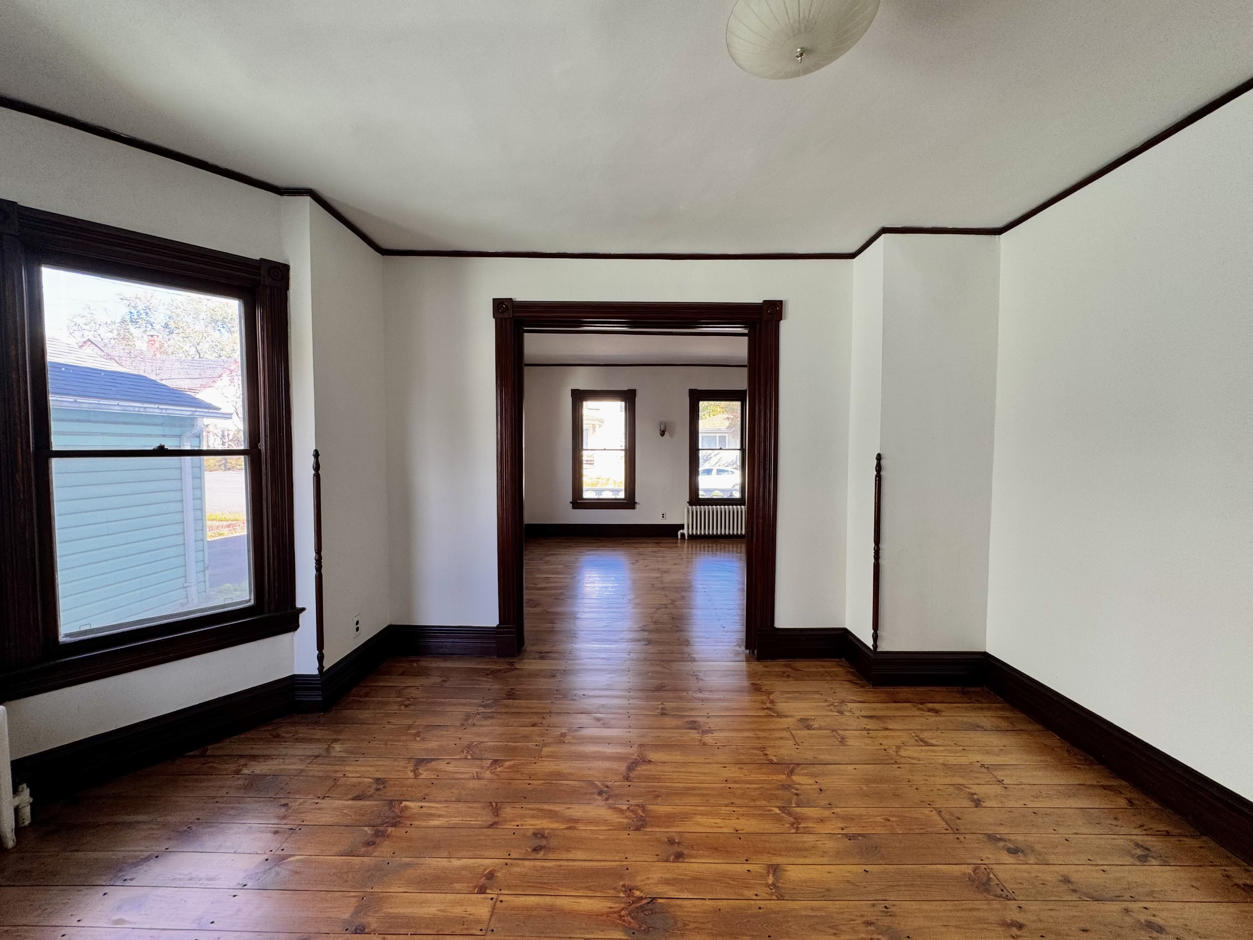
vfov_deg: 85.7
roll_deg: +0.0
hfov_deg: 102.1
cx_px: 626
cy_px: 470
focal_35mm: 14
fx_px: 507
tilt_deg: -3.1
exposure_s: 1/99
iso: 100
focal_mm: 2.22
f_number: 2.2
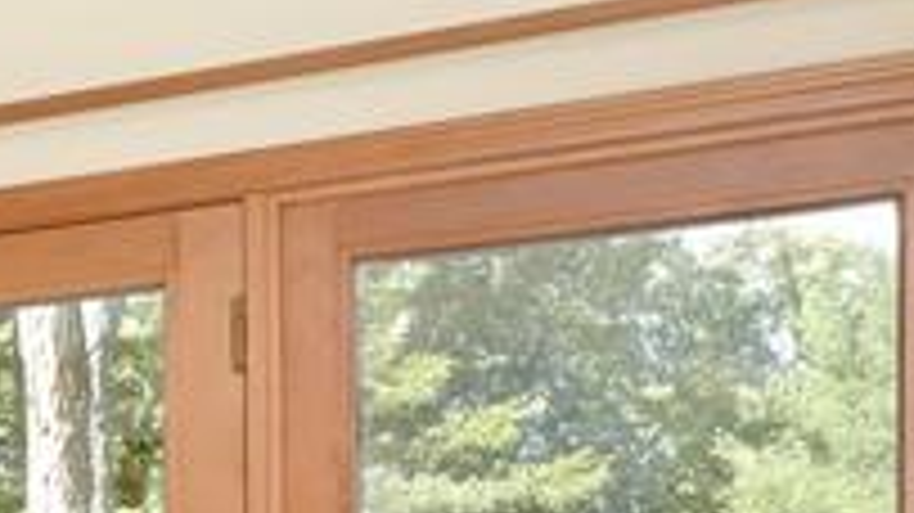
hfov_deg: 15.5
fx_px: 2180
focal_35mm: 90
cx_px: -1175
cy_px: 776
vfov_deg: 12.7
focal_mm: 17
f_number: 11
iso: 640
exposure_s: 1/60
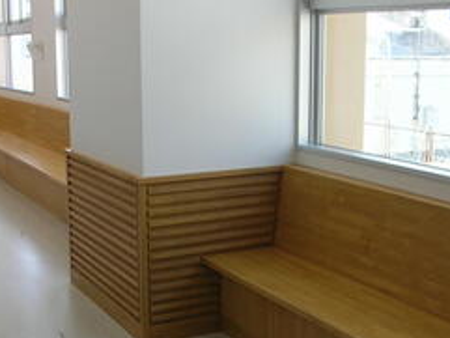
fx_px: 754
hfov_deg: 33.1
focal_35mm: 58
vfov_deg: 25.2
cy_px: 205
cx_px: 185
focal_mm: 5.8
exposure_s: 1/120
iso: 50
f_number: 2.8
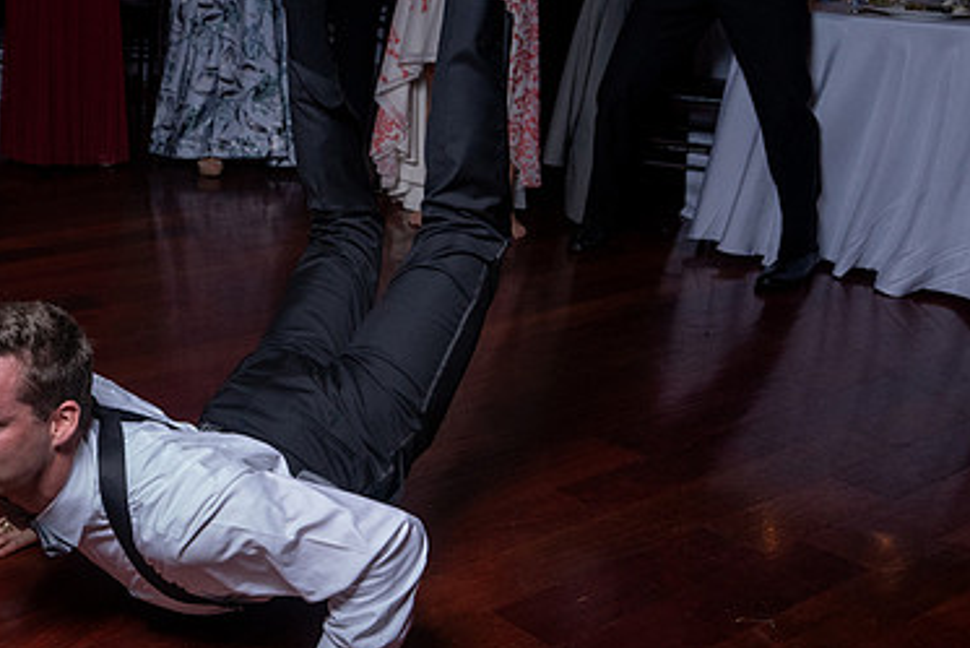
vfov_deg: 27.9
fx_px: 1294
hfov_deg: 38.3
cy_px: 444
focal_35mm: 48
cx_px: 96
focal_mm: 23
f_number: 5.6
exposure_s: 1/200
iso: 2000
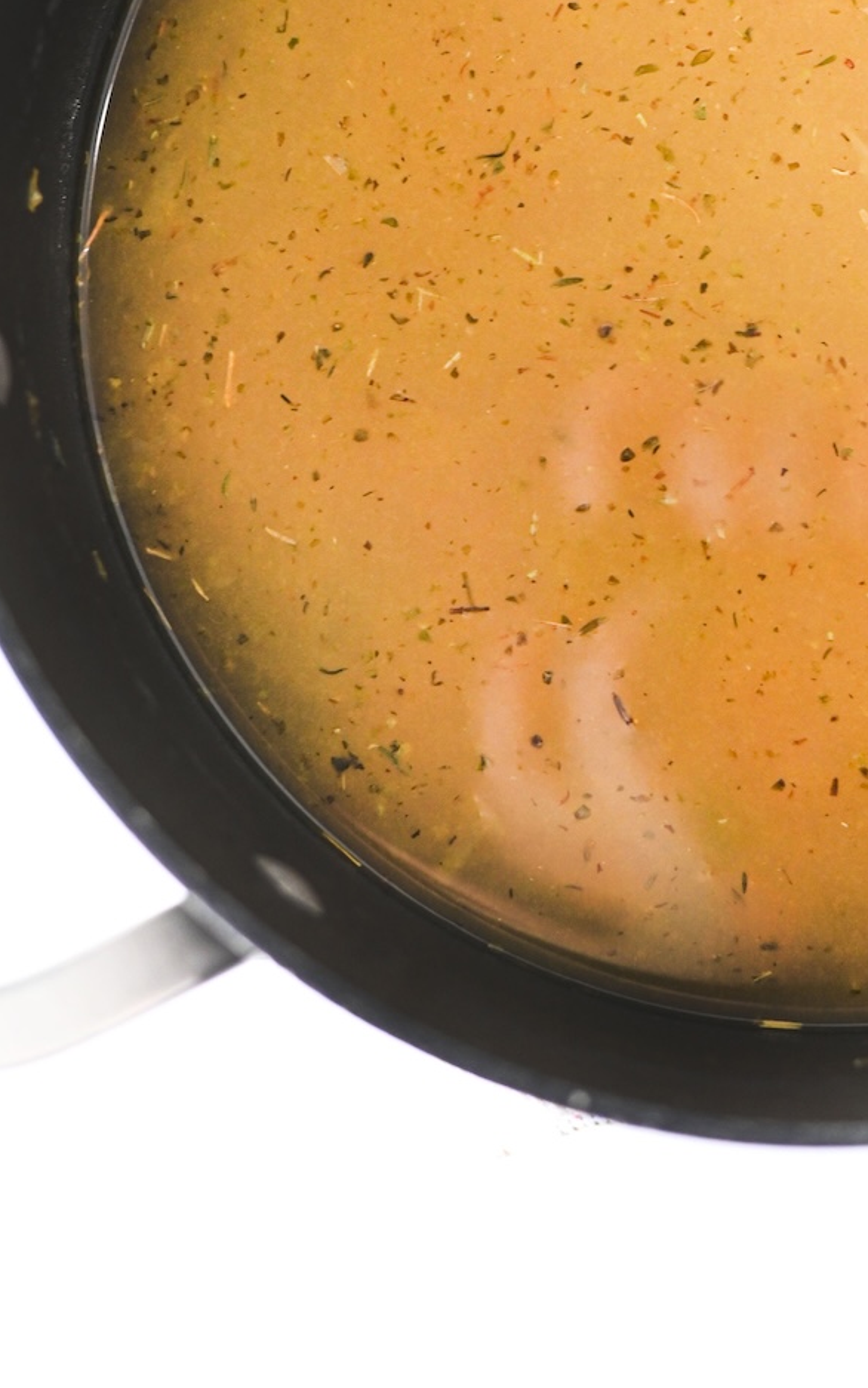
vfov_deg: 20.7
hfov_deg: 13.2
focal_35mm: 98
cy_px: 98
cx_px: 861
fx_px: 3708
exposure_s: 1/125
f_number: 4
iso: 1400
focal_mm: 50
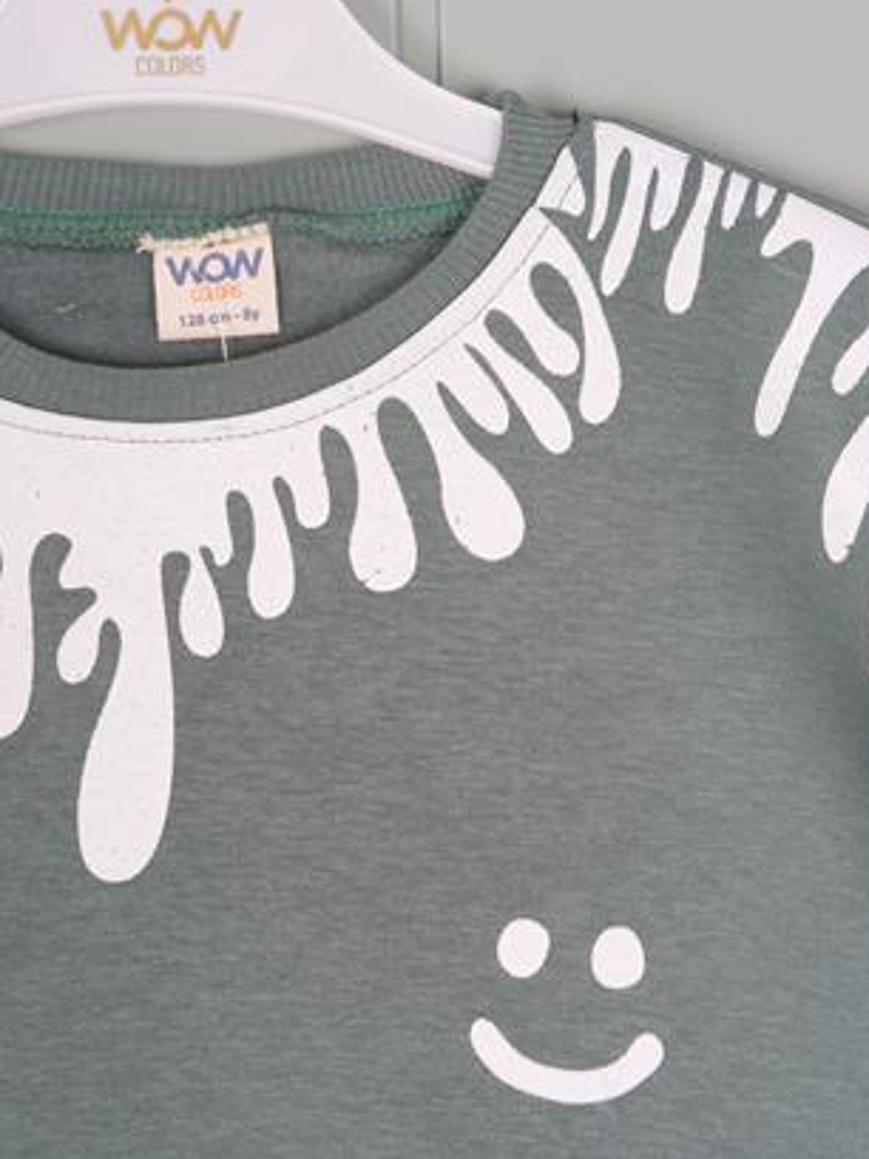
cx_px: 381
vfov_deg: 26.0
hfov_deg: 19.6
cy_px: 673
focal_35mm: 75
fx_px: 2510
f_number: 8
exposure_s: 1/125
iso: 640
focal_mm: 35
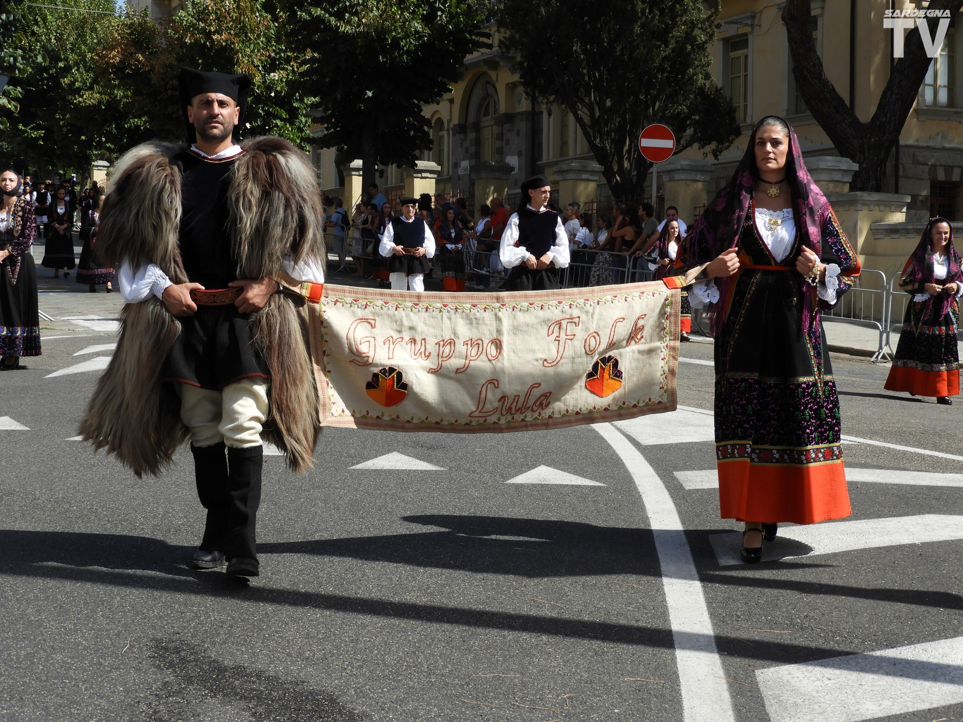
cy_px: 361
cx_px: 482
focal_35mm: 60
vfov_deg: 24.4
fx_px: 1669
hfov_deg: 32.2
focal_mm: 10.7
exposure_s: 1/800
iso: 100
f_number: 4.2
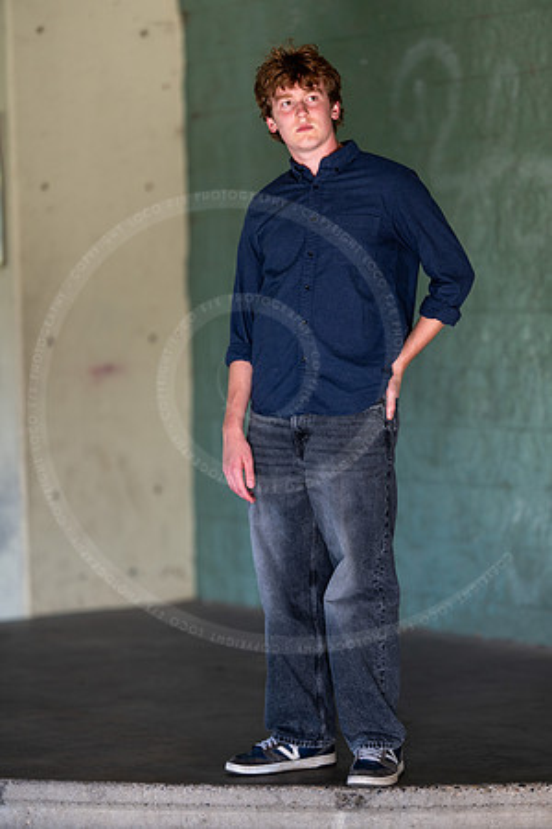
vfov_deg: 15.2
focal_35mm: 135
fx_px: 3105
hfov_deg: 10.2
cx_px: 276
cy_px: 414
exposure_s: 1/400
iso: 125
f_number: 1.8
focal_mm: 135
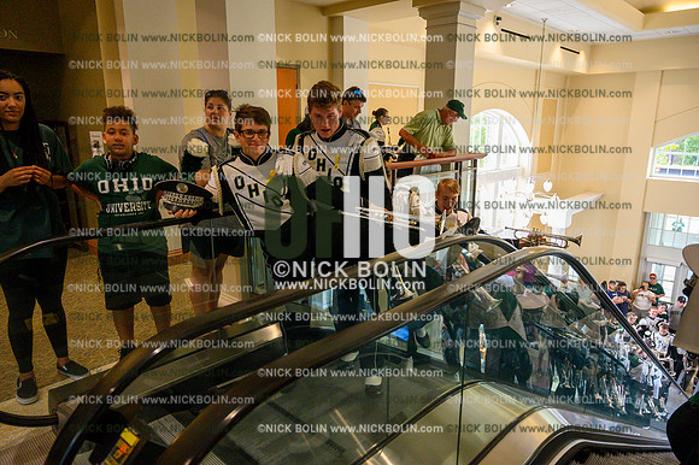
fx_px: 466
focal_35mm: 24
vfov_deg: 53.1
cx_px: 350
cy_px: 232
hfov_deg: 73.8
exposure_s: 1/800
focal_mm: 24
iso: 6400
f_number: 4
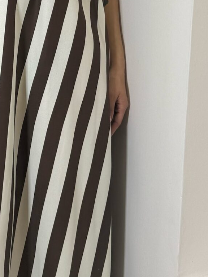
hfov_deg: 18.0
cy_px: 1
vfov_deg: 23.4
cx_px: 1
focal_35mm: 80
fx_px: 641
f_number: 1.78
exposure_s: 1/250
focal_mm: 6.76
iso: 80
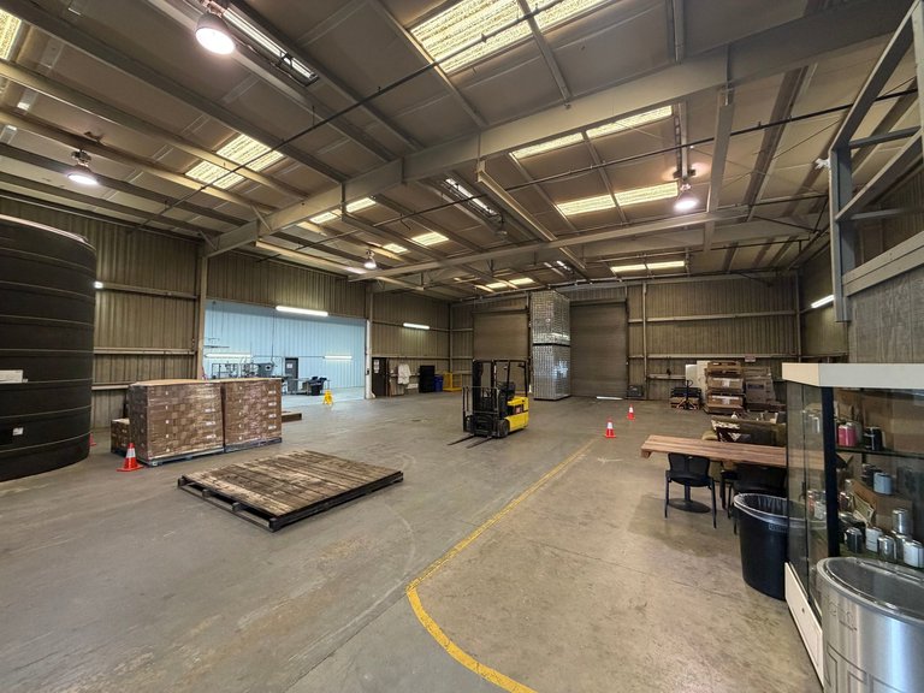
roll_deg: -0.9
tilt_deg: +0.2
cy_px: 346
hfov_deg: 102.1
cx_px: 462
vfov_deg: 85.7
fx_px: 374
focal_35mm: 14
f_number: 2.2
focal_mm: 2.22
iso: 200
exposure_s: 1/60
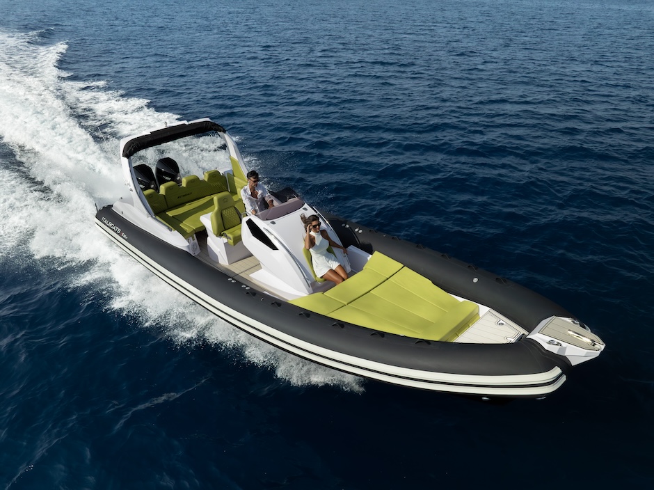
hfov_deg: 71.6
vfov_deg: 56.8
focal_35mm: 24
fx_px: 453
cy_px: 245
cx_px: 327
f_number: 5
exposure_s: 1/2000
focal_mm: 12.29
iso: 200
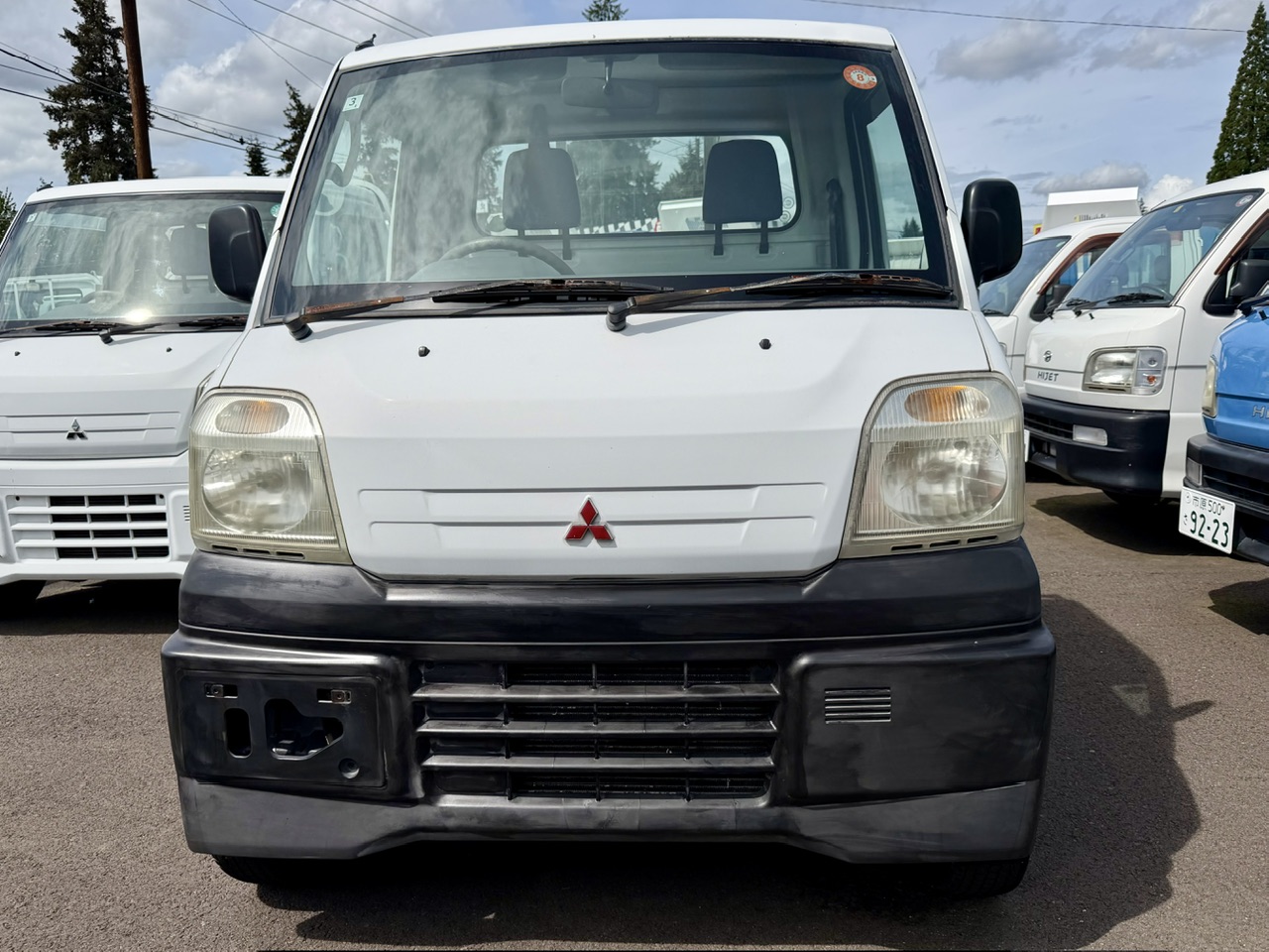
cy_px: 476
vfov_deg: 56.8
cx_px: 634
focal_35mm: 24
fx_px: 880
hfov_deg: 71.6
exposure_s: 1/10309
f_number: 1.78
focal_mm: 6.76
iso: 80
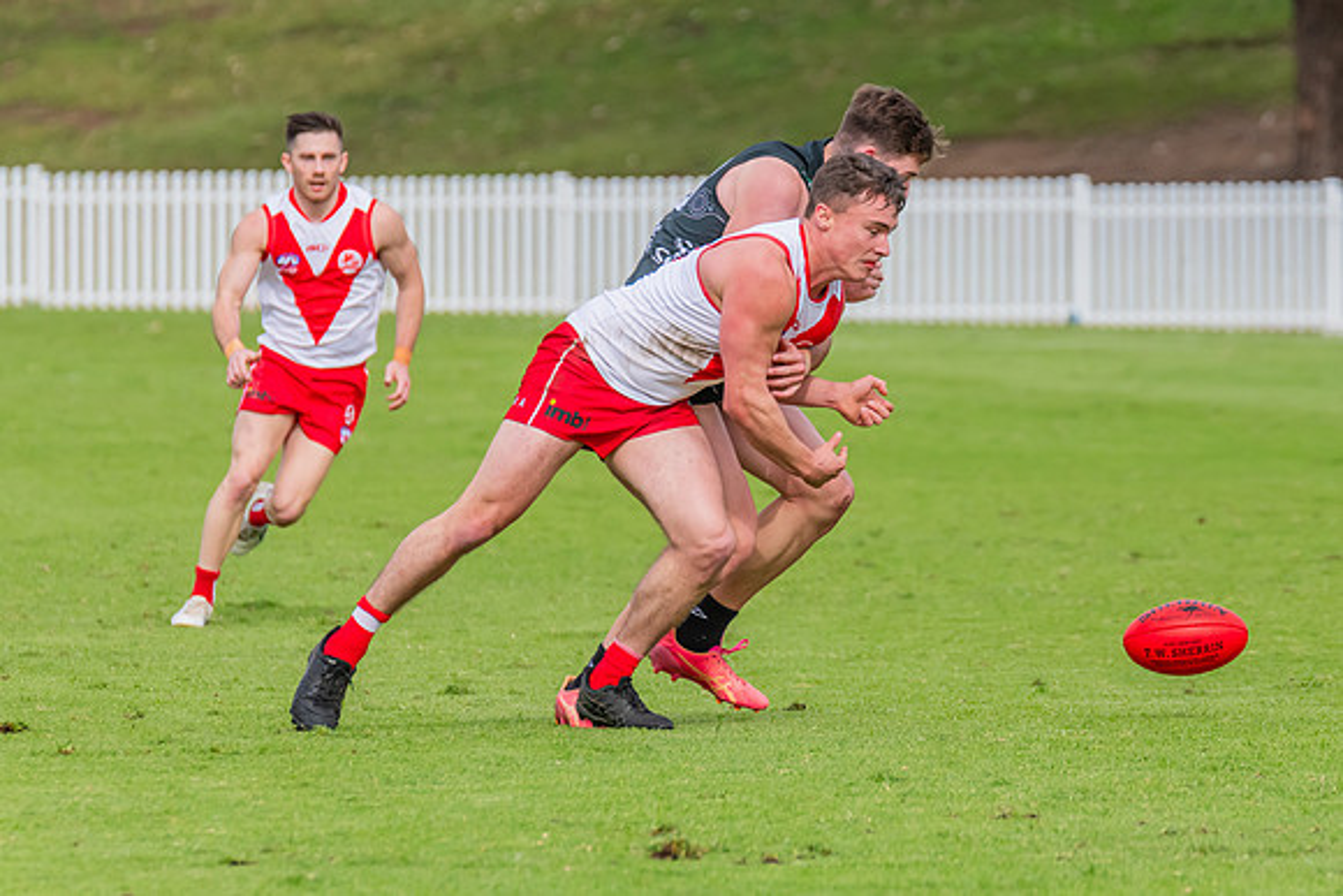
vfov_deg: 2.6
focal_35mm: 532
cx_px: 858
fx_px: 19865
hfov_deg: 3.9
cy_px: 344
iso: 800
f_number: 7.1
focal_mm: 380
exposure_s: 1/1600
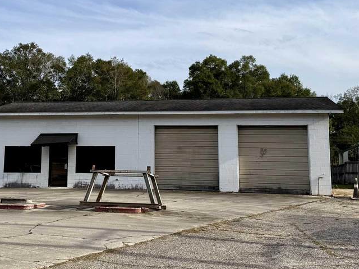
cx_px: 128
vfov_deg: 30.0
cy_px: 86
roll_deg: -0.3
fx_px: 498
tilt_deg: +8.2
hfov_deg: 39.3
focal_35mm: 48
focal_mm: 6.76
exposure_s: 1/5714
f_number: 1.78
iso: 80
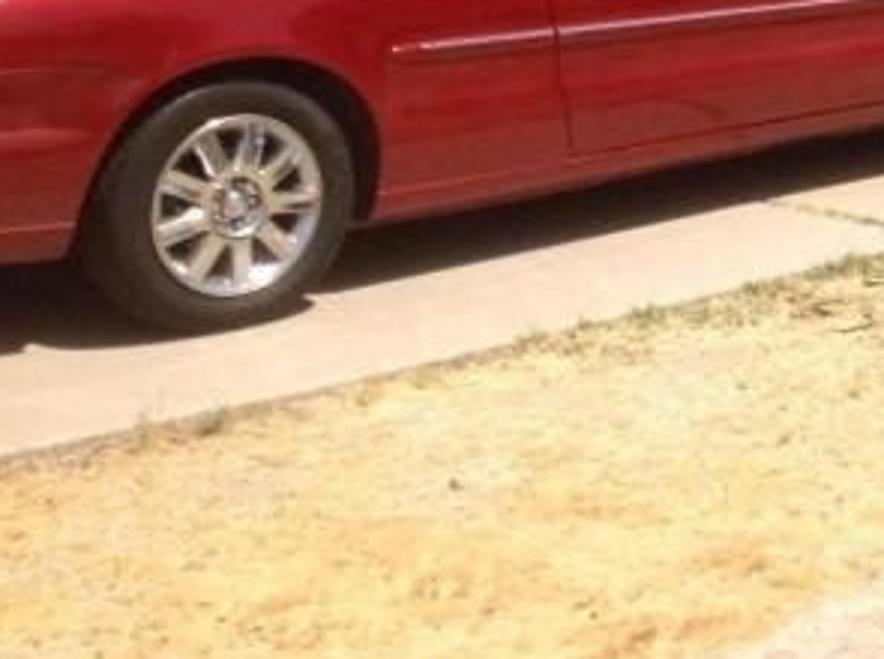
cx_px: 1429
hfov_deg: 14.7
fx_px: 3109
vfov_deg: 11.5
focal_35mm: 122
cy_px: -358
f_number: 2.4
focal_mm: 4.28
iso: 50
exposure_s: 1/2016
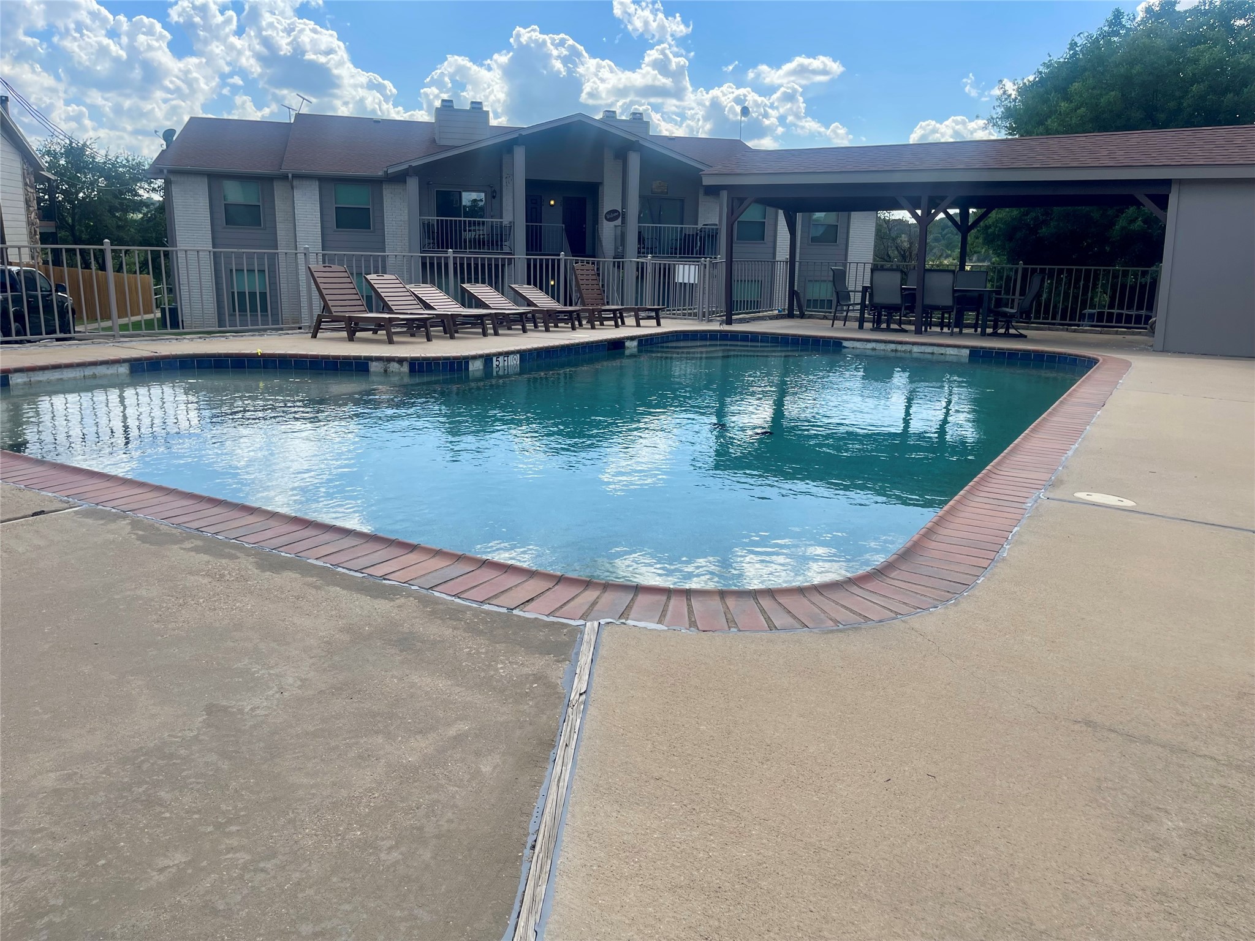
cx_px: 628
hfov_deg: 69.4
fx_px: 906
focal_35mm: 25
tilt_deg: -13.7
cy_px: 470
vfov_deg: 54.9
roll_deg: -1.5
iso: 32
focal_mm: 5.1
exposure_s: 1/2488
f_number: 1.6
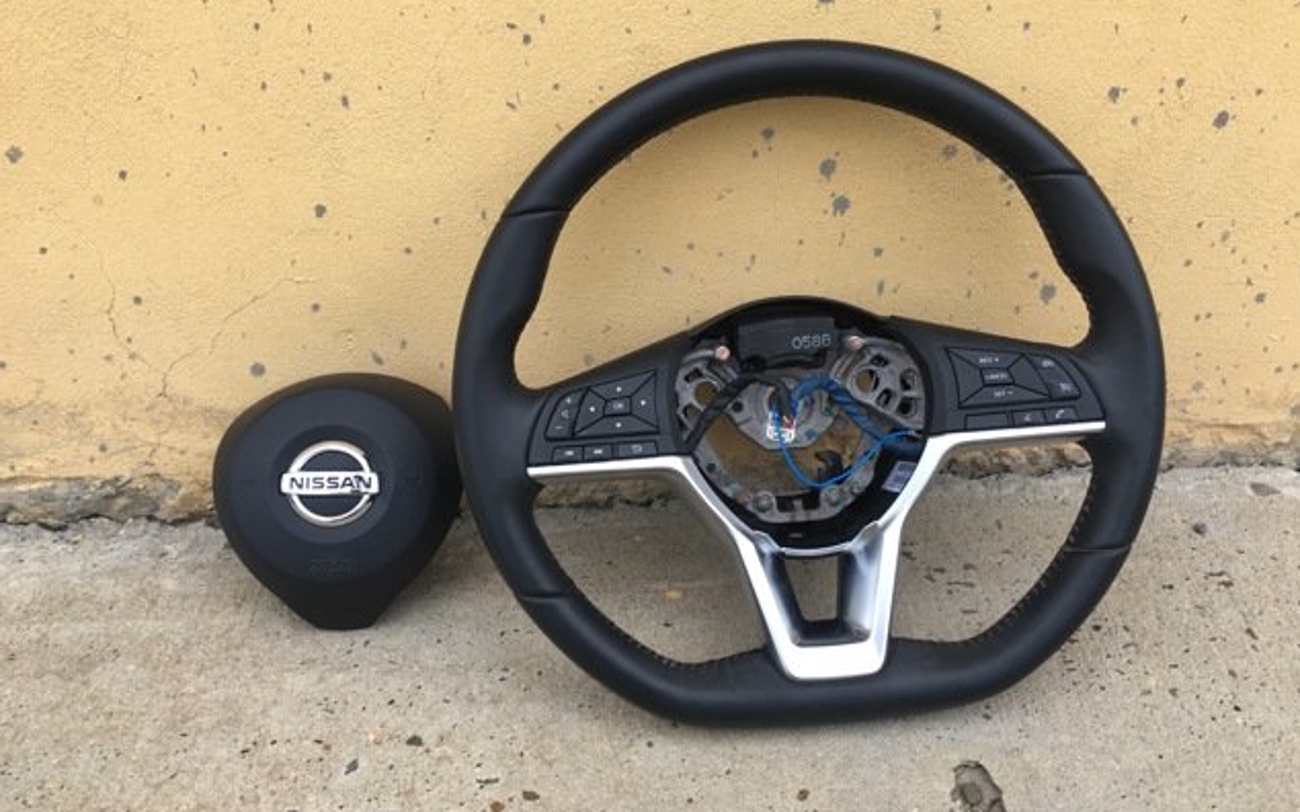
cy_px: 380
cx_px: 654
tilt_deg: -31.9
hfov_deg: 61.2
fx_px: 1098
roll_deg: -0.4
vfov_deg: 40.6
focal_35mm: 31
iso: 25
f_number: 2.2
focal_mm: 4.15
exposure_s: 1/100
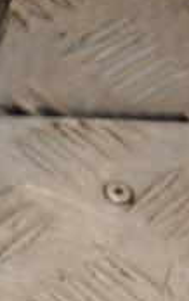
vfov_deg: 6.9
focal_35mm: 306
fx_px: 2518
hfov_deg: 4.2
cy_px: 185
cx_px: -328
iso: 800
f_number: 5.6
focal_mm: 58
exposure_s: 1/200
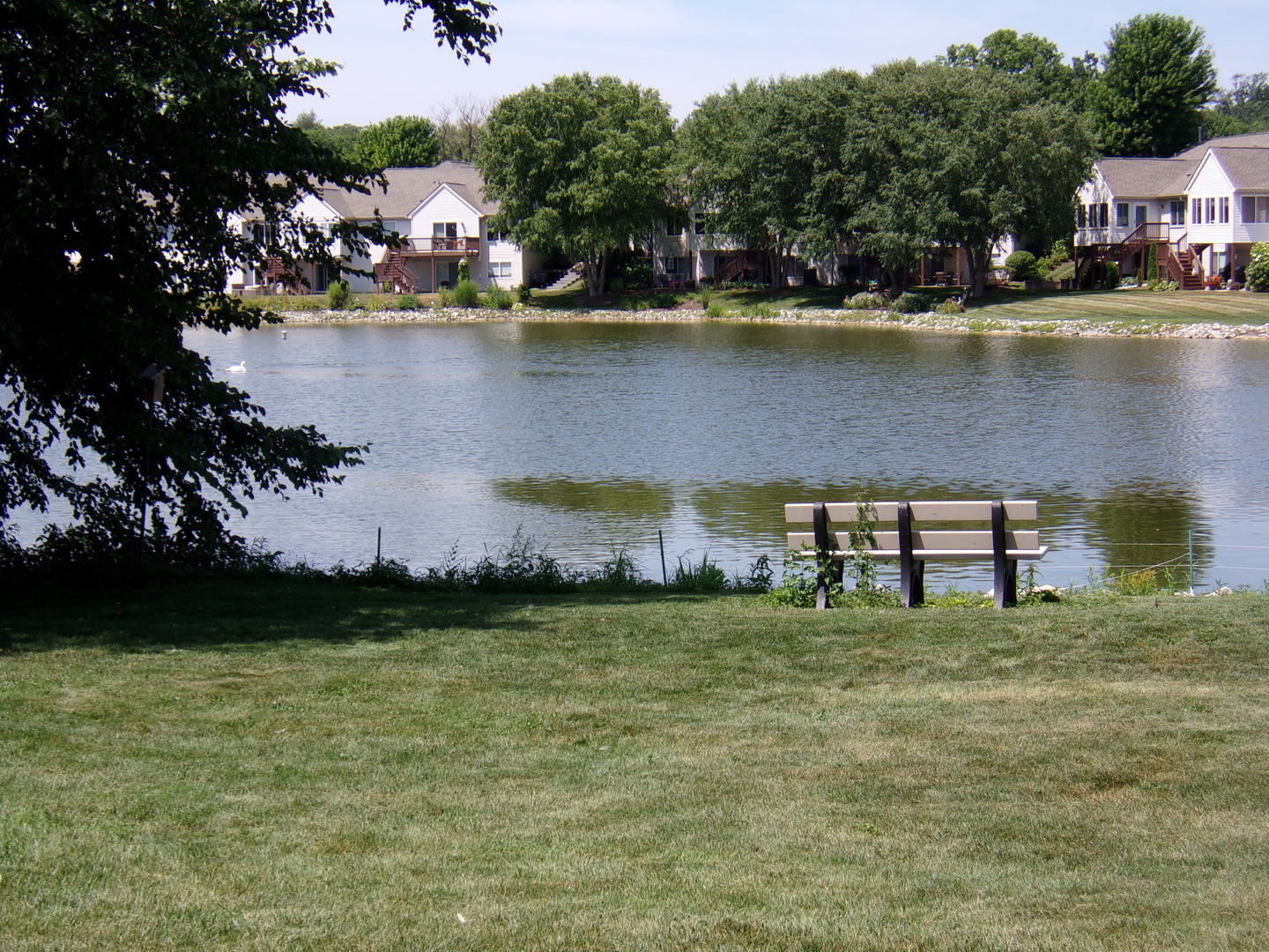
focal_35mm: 70
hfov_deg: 27.8
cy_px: 476
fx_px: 2566
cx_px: 634
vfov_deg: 21.0
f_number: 4.9
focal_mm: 12.5
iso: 80
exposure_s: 1/320
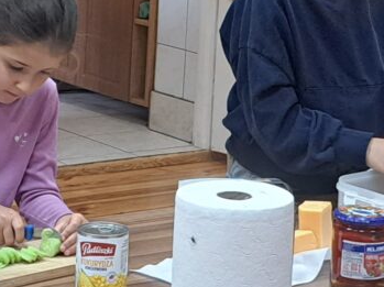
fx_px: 1563
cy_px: 48
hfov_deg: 14.0
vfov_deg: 10.5
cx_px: 155
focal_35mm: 141
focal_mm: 5.23
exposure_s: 1/50
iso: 250
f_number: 1.8
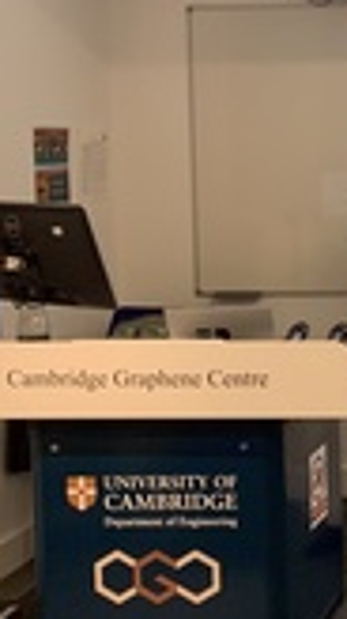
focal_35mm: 63
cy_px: 192
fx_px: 1033
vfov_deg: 33.0
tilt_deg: -2.7
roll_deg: +1.4
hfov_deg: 16.3
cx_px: 609
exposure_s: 1/100
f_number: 1.8
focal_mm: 4.25
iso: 80
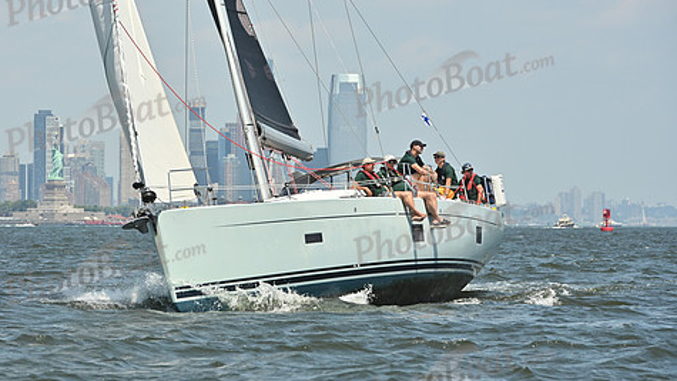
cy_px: 175
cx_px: 281
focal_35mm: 256
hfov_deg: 8.4
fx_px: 4595
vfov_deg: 4.7
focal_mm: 200
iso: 320
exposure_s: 1/1250
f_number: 10
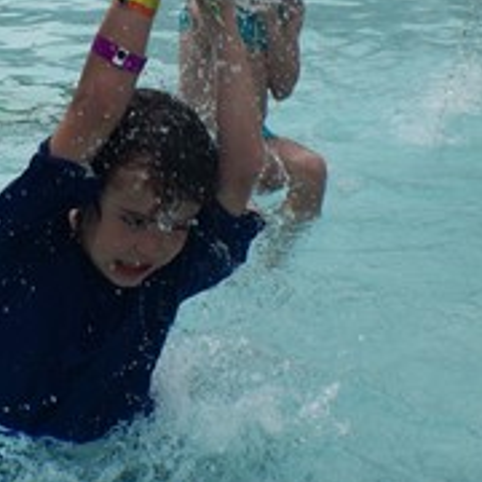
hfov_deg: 20.2
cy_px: 120
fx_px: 1339
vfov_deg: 20.3
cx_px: 102
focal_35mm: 85
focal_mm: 8.4
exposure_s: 1/1500
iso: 125
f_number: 4.1
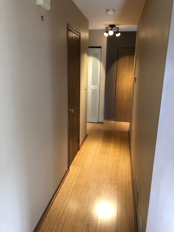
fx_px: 188
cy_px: 116
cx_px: 87
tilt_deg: -13.7
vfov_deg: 63.4
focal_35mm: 28
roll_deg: -0.4
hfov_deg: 49.7
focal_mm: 3.99
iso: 40
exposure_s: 1/15
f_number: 1.8
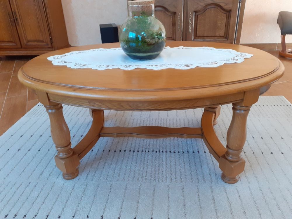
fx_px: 228
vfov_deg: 51.4
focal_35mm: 27
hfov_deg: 65.3
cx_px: 146
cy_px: 110
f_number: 1.9
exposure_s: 1/50
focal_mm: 3.6
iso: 200
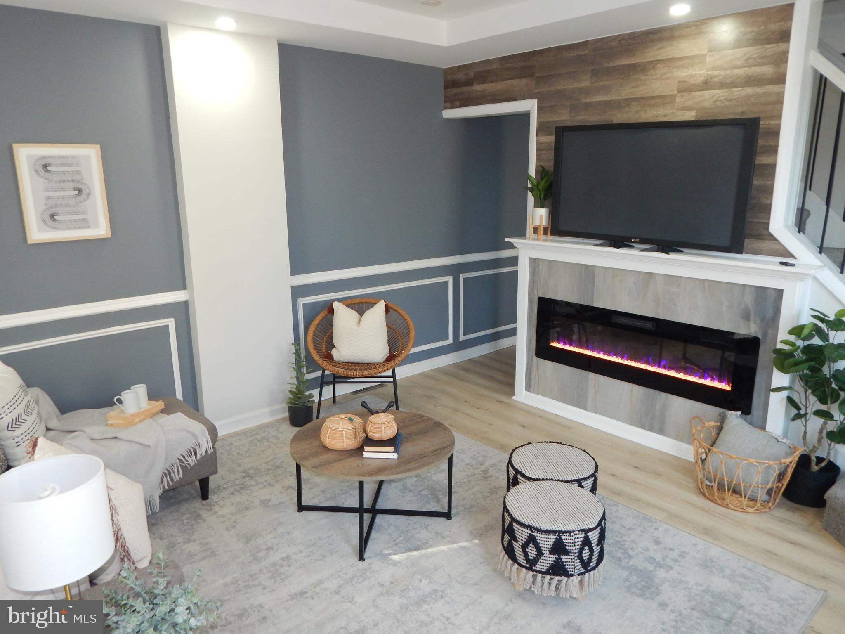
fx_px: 610
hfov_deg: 69.4
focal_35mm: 25
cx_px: 422
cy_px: 317
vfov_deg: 54.9
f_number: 3.1
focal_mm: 4.5
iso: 200
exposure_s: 1/30
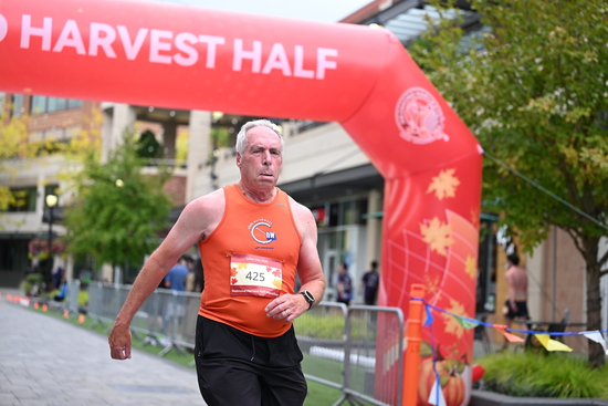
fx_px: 1182
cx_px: 304
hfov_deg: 28.8
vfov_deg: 19.5
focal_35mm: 70
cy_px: 203
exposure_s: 1/2000
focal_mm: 70
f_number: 2.8
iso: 640
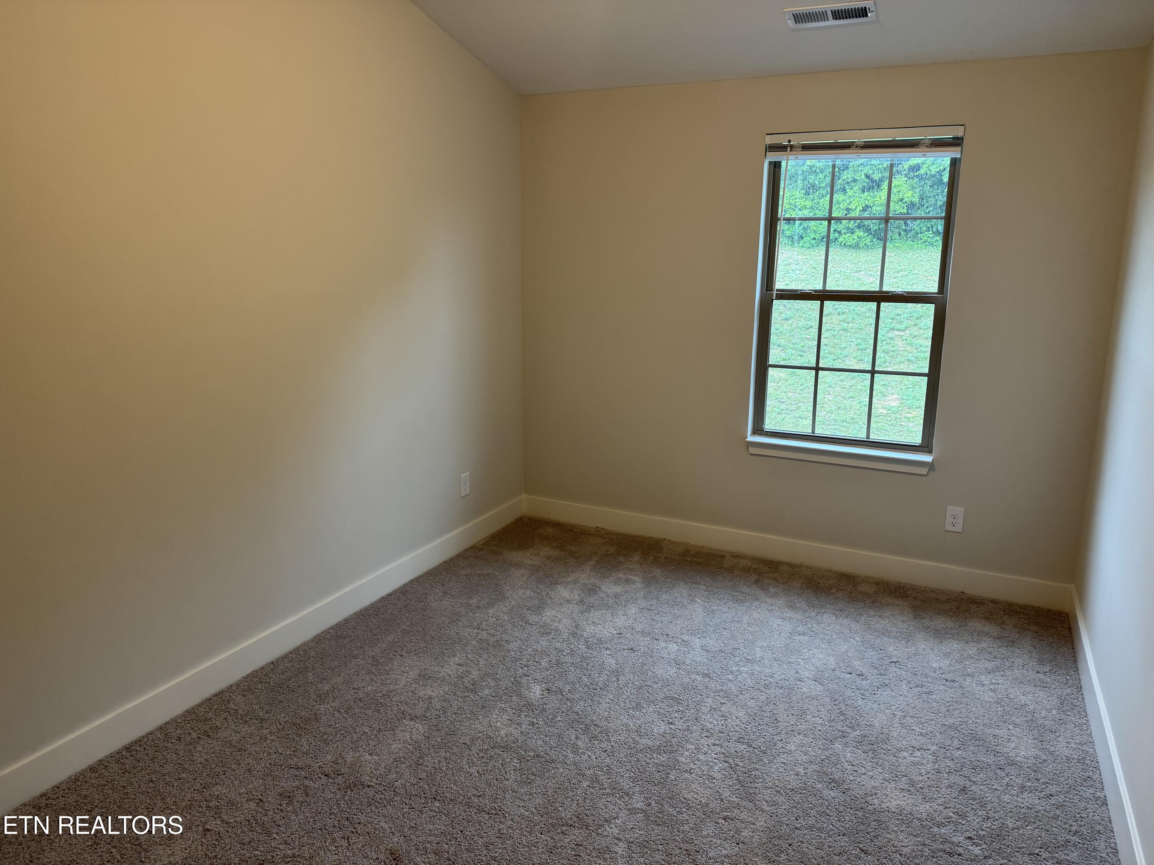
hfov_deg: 71.6
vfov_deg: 56.8
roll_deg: -0.2
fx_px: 800
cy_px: 432
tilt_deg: -10.5
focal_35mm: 24
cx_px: 577
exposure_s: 1/60
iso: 125
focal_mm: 6.76
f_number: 1.78
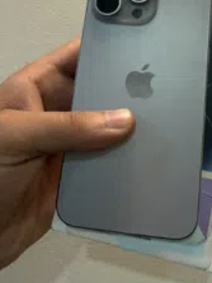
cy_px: 81
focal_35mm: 43
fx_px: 351
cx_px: 143
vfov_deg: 42.9
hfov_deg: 33.2
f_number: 2.2
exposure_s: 1/50
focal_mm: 2.22
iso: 320
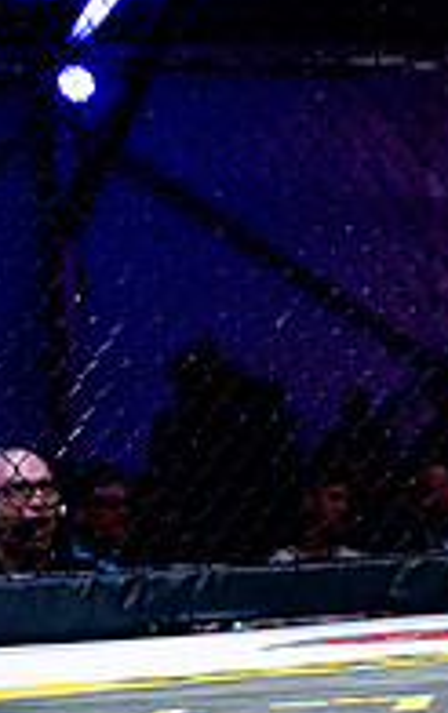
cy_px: 27
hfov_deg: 6.2
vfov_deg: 9.9
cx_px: 568
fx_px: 4110
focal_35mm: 211
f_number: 2.8
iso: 3200
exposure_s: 1/1250
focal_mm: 70
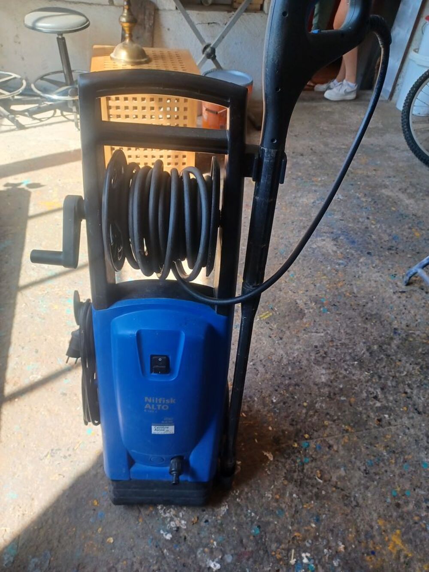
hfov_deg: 54.9
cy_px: 286
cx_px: 214
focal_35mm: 25
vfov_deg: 69.4
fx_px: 413
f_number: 1.8
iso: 64
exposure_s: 1/100
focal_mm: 4.6
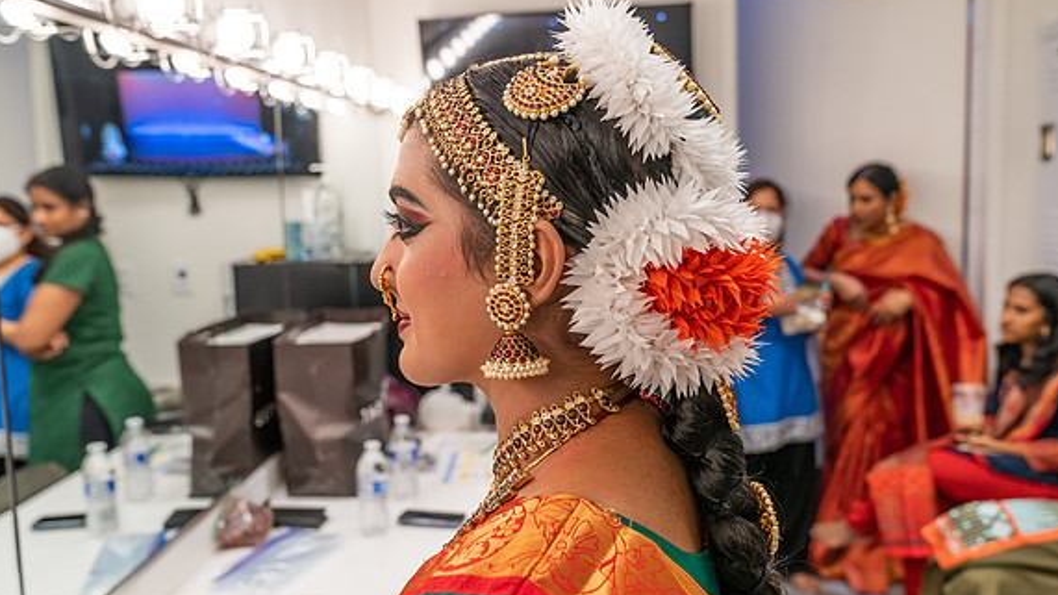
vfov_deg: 35.6
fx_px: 926
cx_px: 526
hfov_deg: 59.5
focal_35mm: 33
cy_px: 279
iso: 800
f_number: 4.5
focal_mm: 31
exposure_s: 1/200
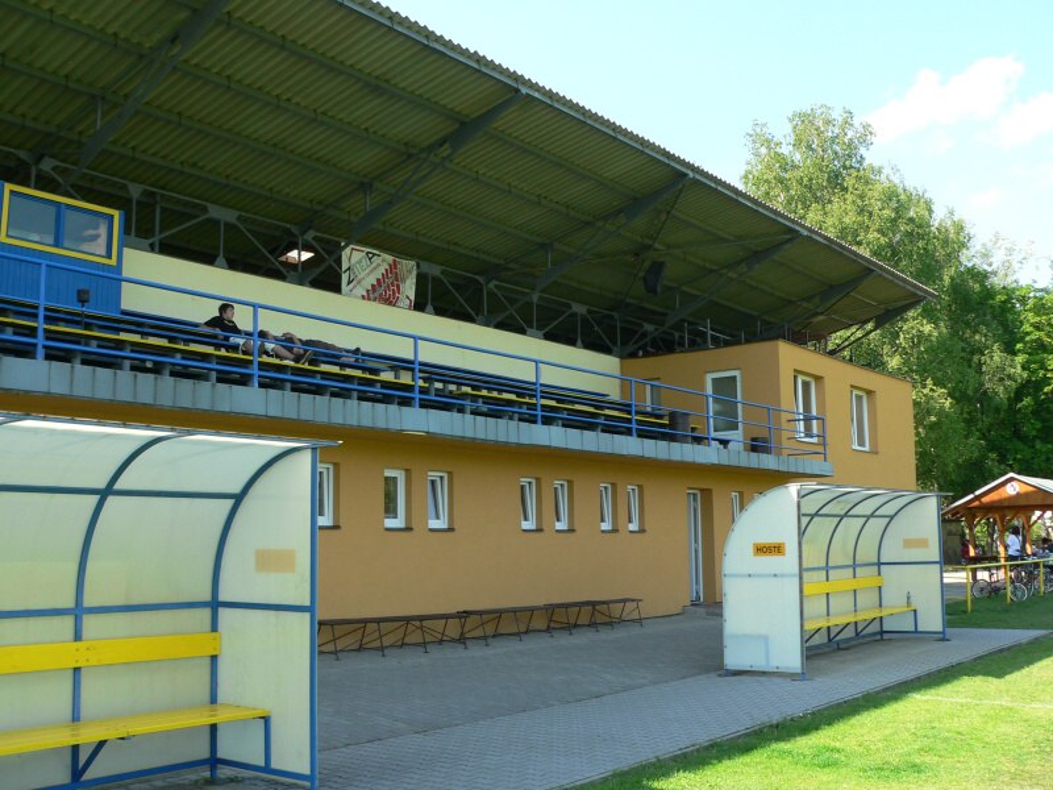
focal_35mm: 37
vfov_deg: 38.7
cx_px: 526
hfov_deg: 50.1
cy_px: 395
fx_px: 1126
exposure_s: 1/160
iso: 80
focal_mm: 6.1
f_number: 4
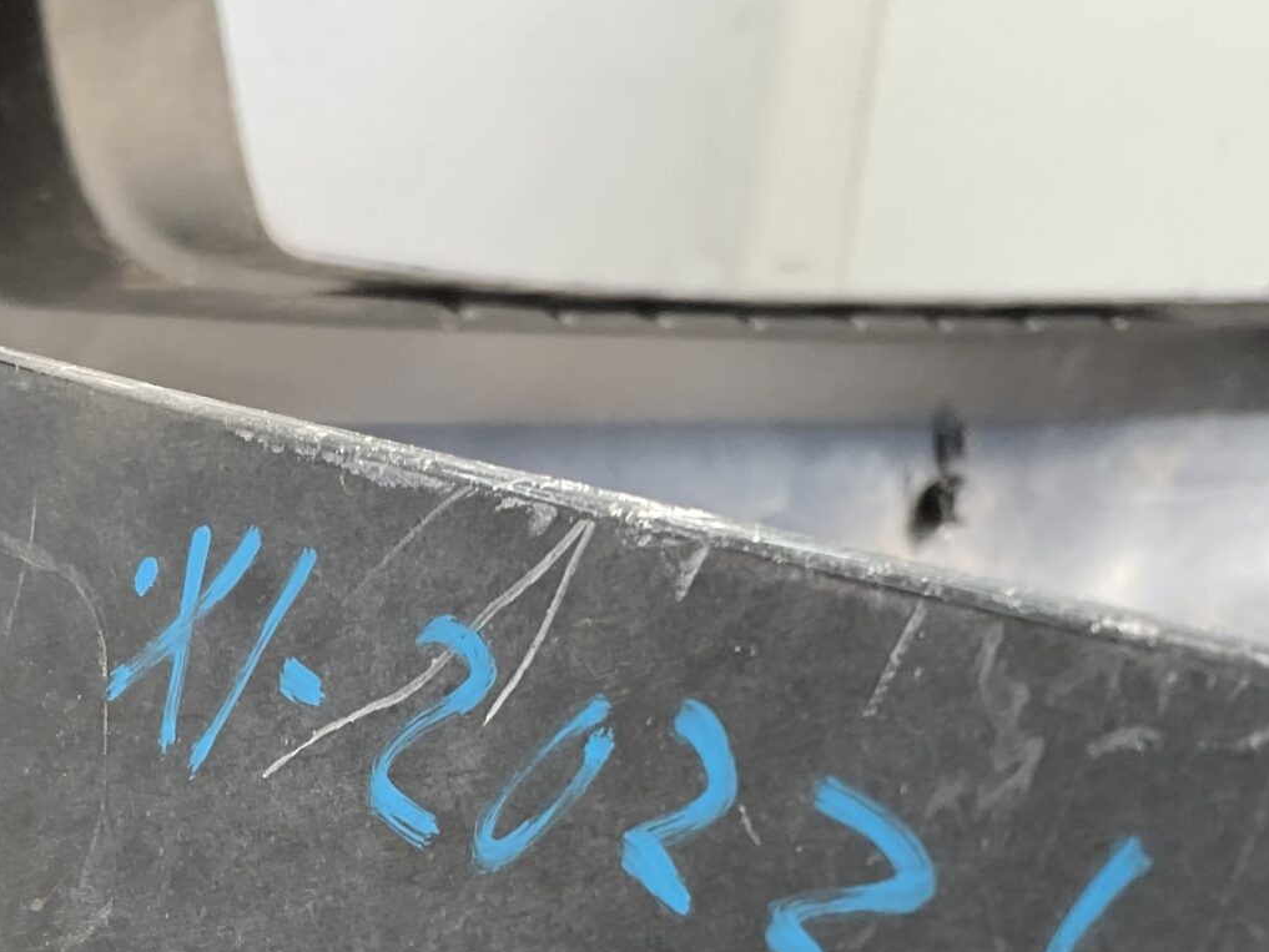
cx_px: 356
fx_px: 2676
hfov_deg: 26.4
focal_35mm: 73
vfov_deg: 19.4
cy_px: 1006
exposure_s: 1/120
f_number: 1.8
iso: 25
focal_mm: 3
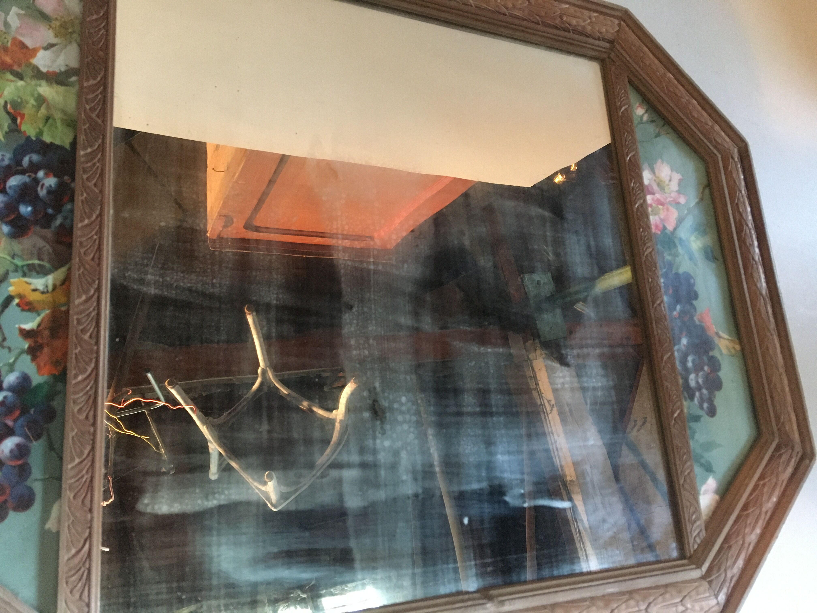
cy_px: 306
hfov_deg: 61.7
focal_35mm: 29
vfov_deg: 48.2
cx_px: 408
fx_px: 684
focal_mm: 4.15
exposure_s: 1/17
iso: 250
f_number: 2.2
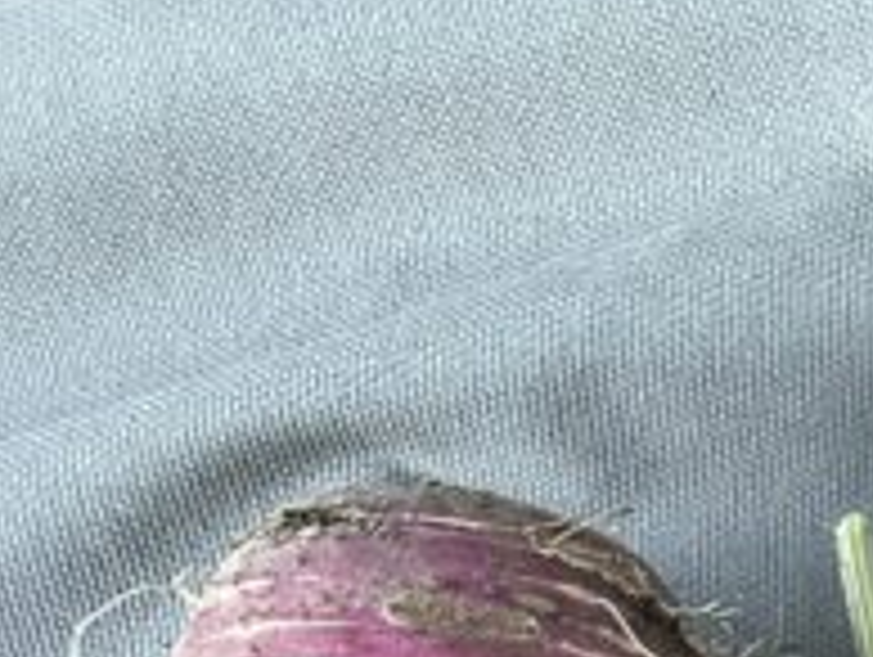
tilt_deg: -71.8
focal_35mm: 137
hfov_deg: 11.6
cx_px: 2146
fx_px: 3459
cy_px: 1688
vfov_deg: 9.4
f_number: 1.5
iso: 125
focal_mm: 5.7
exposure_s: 1/68
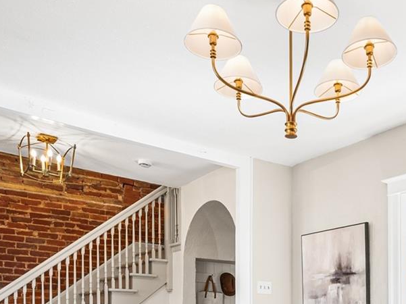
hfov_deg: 44.3
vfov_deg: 31.6
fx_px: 481
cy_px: 325
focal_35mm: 41
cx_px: 305
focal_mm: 16
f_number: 8
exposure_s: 1/250
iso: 200
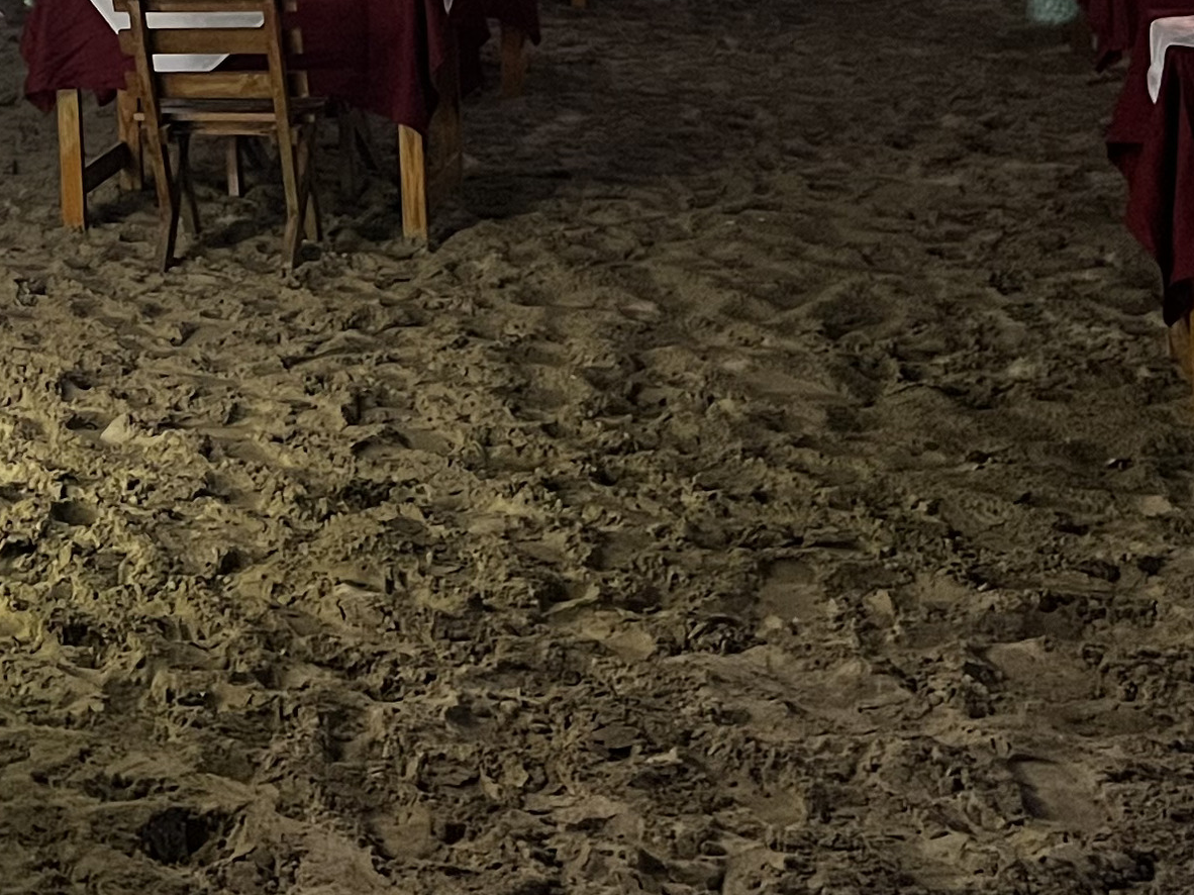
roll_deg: +1.1
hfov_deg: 20.4
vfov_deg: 15.7
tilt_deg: -0.1
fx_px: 3035
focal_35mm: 88
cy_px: -362
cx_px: -338
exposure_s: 1/33
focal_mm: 5.7
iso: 500
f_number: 1.5
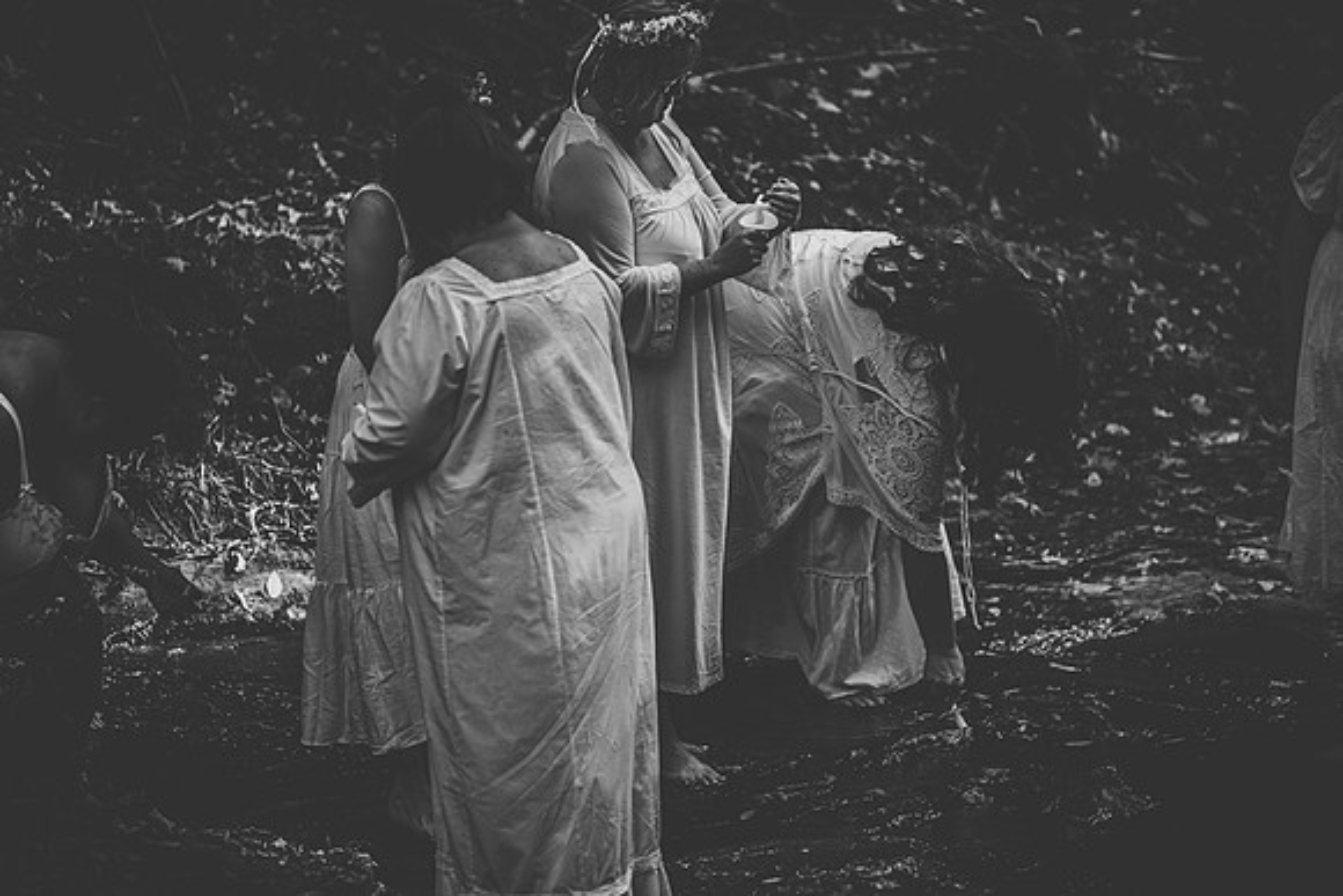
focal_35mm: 165
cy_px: 448
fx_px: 6157
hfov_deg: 12.4
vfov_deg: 8.3
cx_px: 672
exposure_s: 1/400
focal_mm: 165
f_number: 2.8
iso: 1000
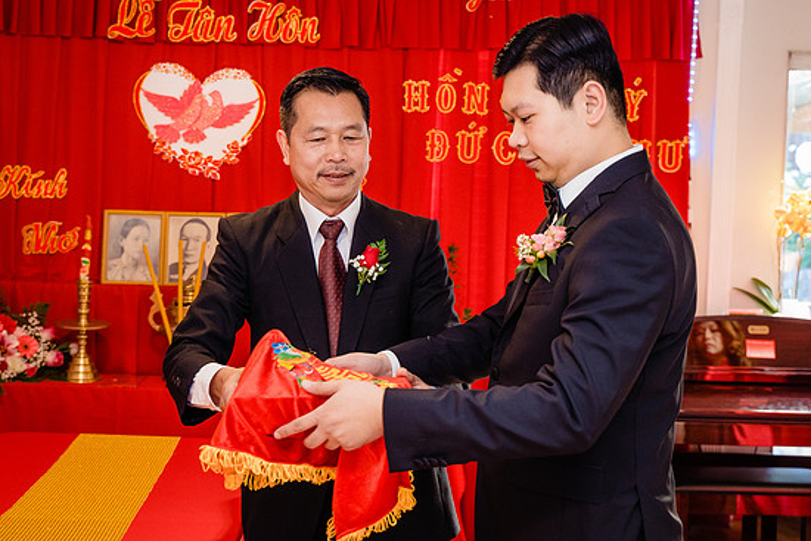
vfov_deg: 23.4
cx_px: 367
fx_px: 1307
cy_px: 235
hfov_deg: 34.5
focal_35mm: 58
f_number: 4
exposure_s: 1/125
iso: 2000
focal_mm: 43
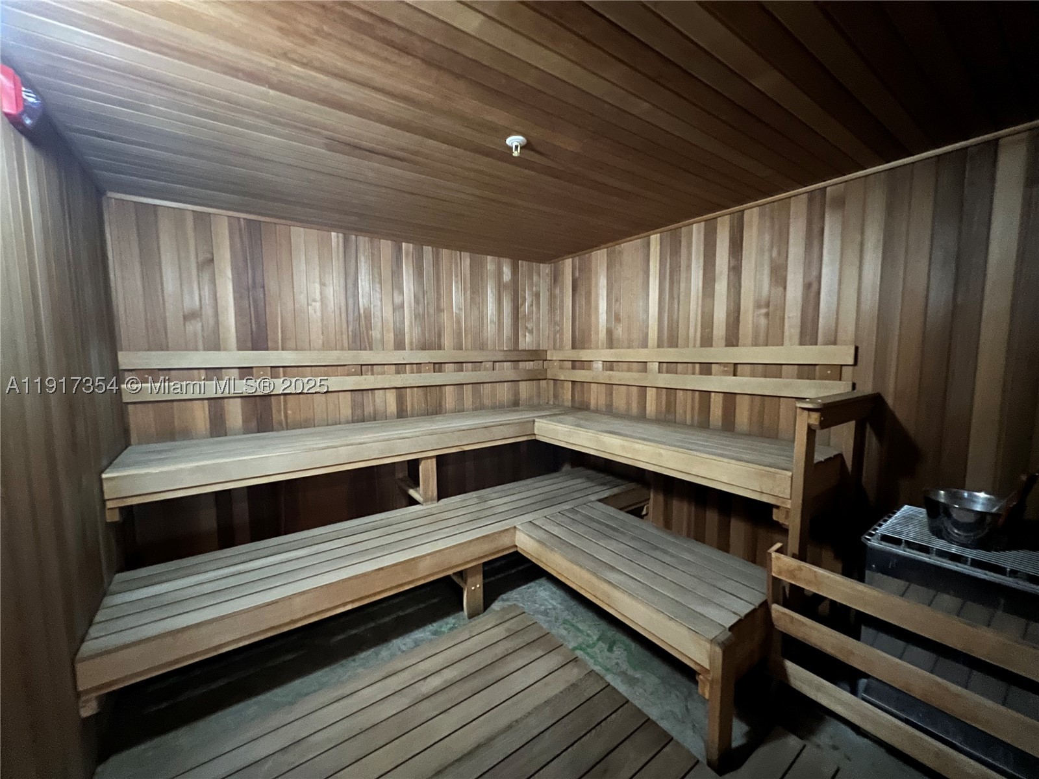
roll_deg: +0.9
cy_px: 390
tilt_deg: -5.5
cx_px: 520
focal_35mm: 13
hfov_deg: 106.2
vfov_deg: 89.9
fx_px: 390
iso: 800
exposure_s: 1/10
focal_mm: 1.57
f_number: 1.8
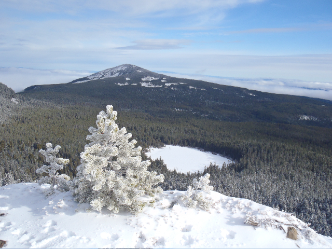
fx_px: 307
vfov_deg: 44.2
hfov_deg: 56.8
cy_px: 124
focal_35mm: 32
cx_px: 166
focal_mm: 5.72
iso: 80
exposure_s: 1/80
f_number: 11
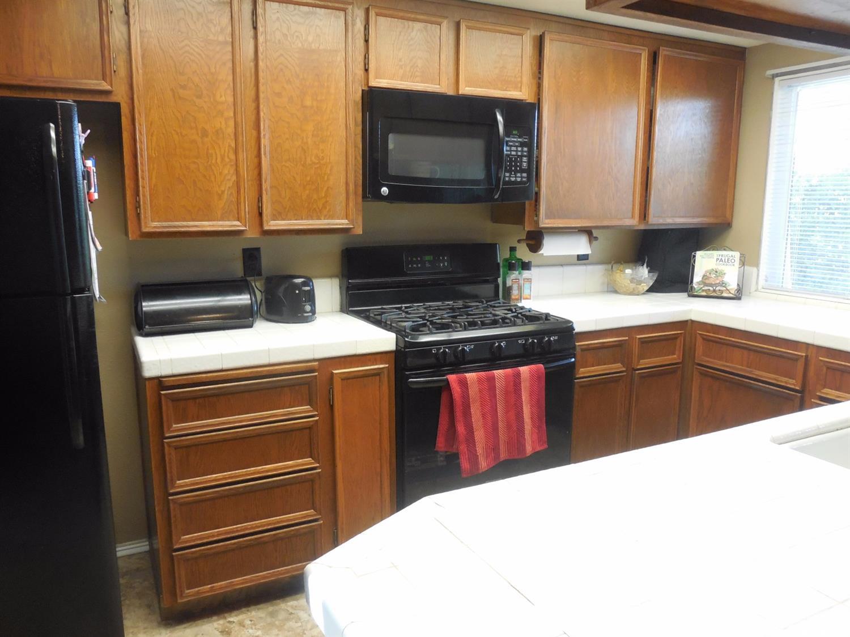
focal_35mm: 26
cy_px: 318
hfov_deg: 67.3
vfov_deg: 53.0
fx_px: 638
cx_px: 425
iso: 400
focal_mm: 4.6
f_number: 3.5
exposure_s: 1/30
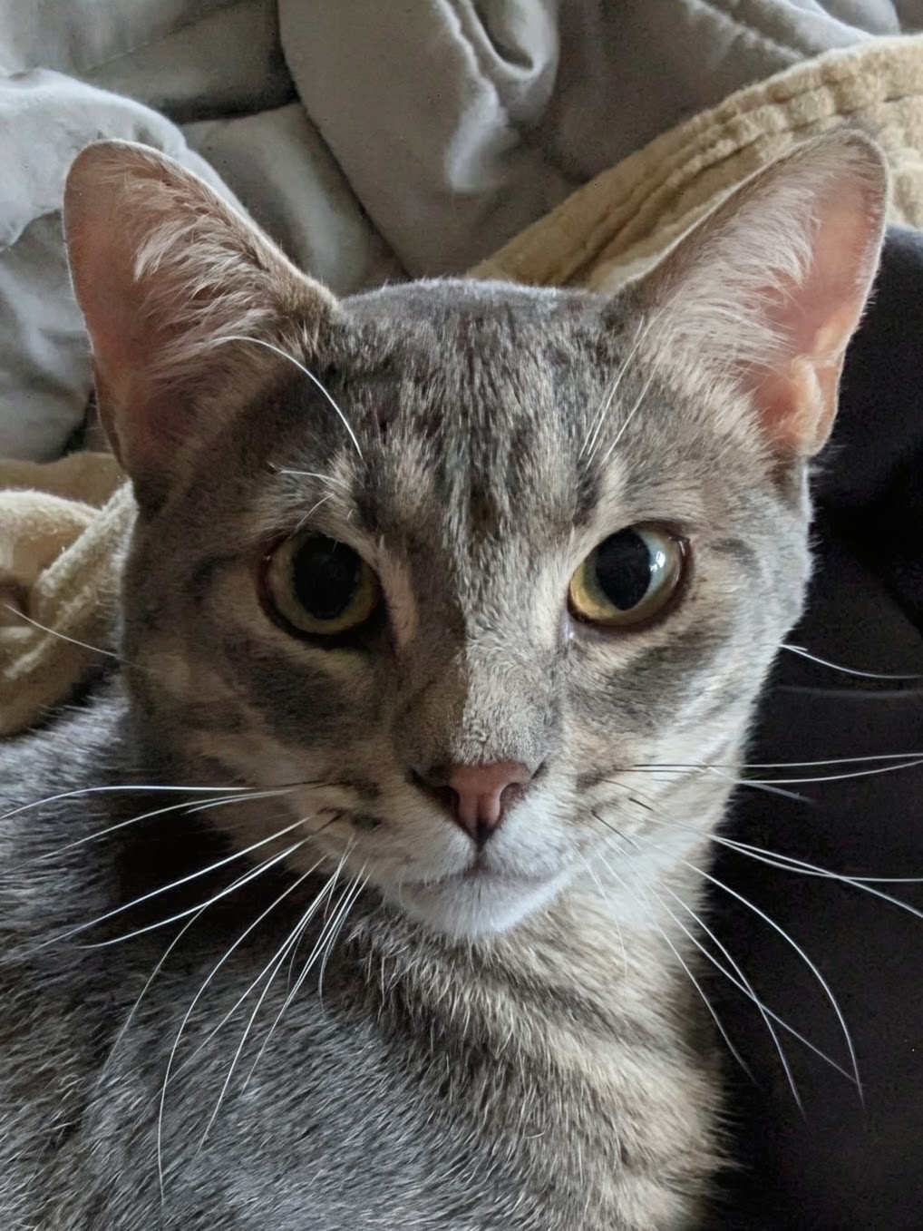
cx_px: 462
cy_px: 616
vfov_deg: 65.3
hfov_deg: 51.4
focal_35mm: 27
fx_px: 960
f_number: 1.73
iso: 1626
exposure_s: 1/120
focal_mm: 4.38
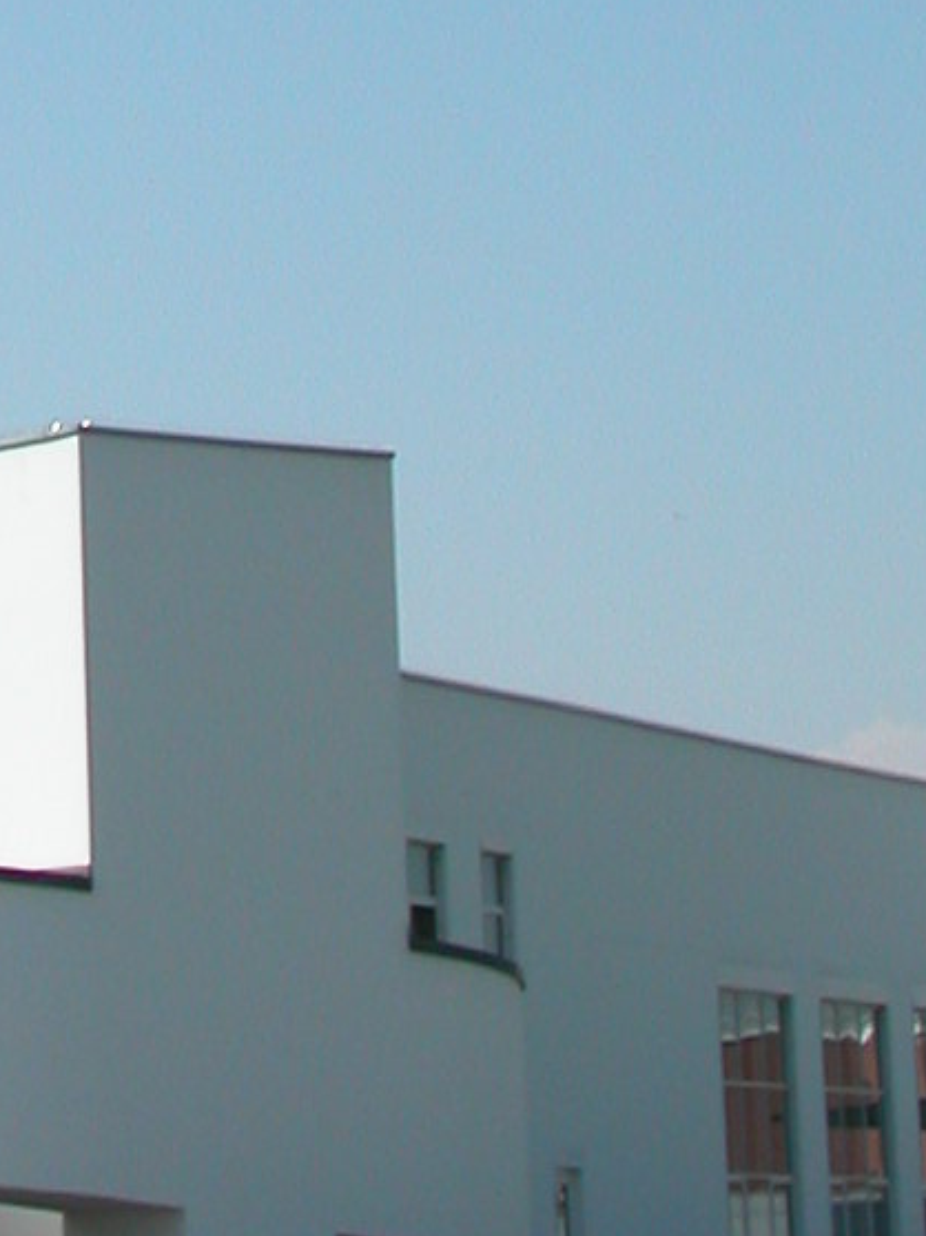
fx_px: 5568
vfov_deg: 11.9
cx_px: -270
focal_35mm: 156
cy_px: -802
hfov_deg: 9.3
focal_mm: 8.9
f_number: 7.1
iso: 100
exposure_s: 1/359
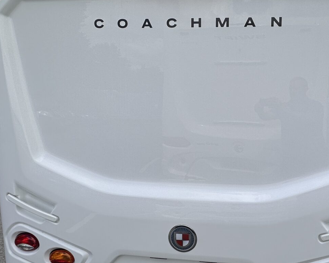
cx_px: 239
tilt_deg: -8.1
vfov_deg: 49.9
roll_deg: -1.4
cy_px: 141
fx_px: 282
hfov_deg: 57.9
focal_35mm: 29
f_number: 2.2
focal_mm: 2.22
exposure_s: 1/1916
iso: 50
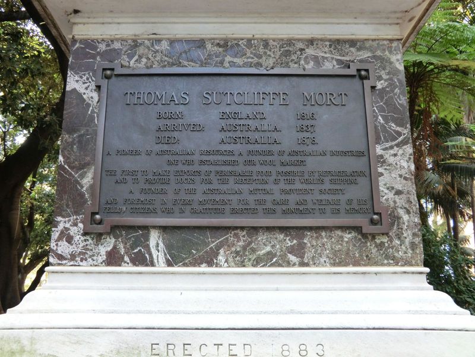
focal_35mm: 34
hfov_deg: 54.0
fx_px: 467
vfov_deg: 41.8
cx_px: 238
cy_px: 178
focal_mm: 6.1
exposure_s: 1/60
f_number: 3.6
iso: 125
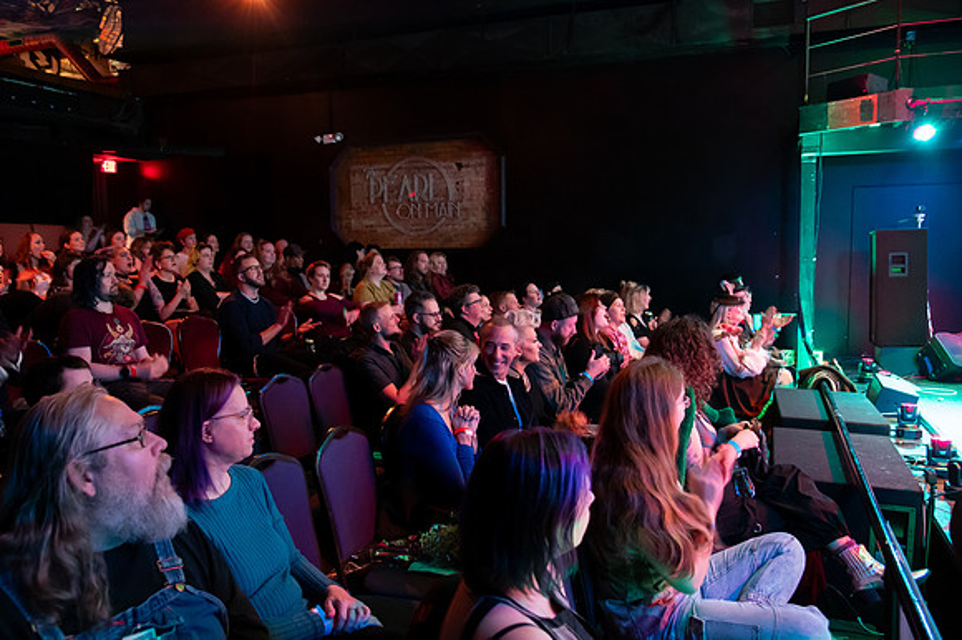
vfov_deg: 45.3
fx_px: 768
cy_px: 319
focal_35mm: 29
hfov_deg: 64.1
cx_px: 463
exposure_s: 1/15
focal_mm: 27
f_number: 4
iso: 8000
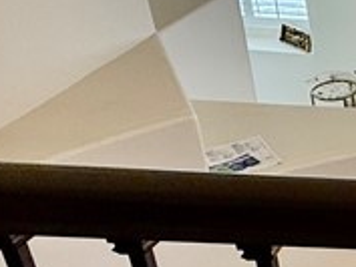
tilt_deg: -24.5
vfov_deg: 18.2
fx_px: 834
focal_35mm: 81
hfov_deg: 16.2
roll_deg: -6.2
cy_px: 86
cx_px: 776
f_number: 2.2
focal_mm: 2.22
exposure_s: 1/120
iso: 50
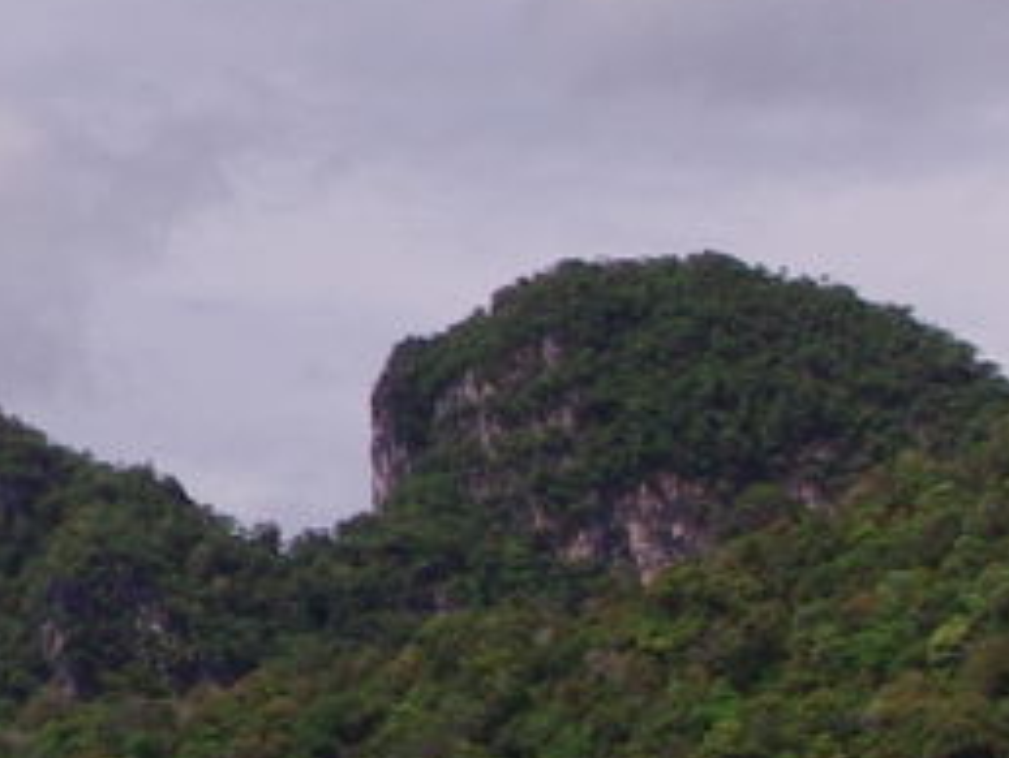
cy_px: 182
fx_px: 4581
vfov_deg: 9.5
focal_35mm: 157
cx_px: -704
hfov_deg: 11.8
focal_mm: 15
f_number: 9
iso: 400
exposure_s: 1/1600
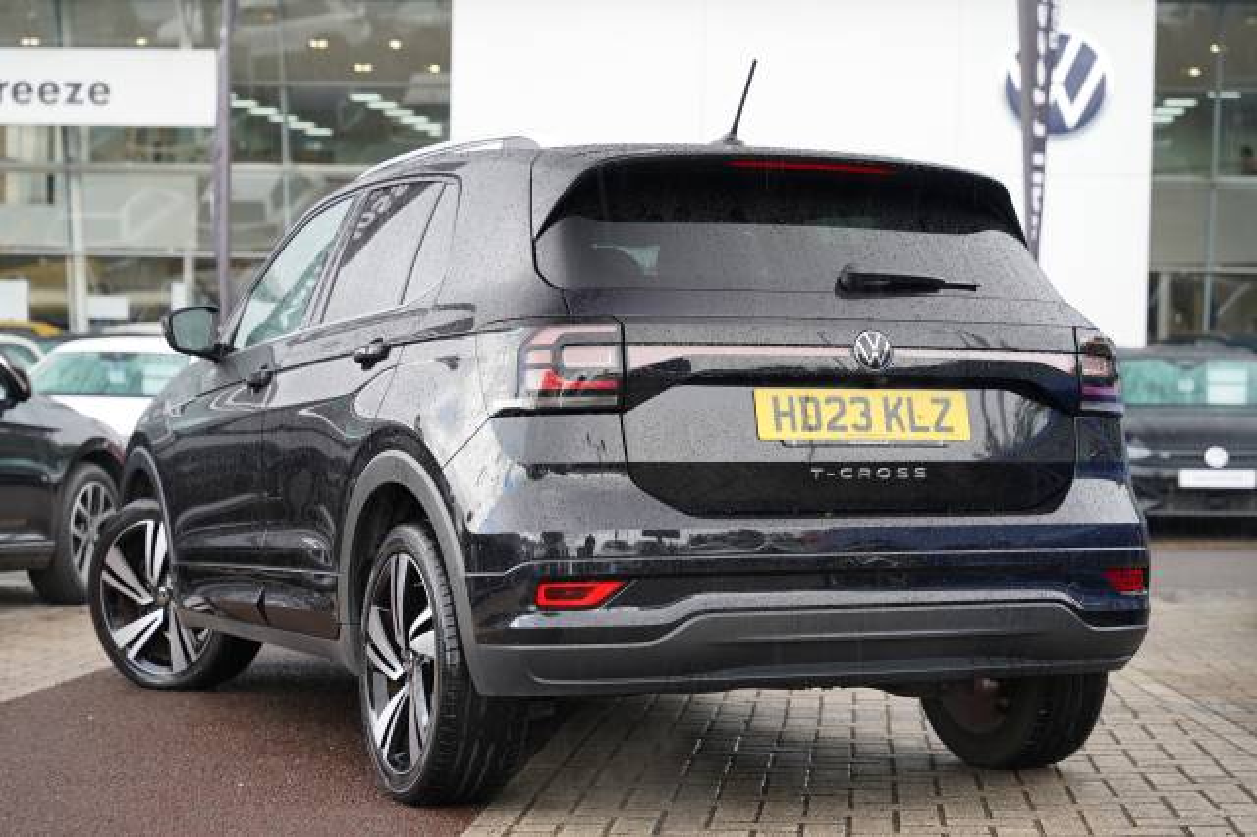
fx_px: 2328
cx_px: 628
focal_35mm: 67
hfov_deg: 30.2
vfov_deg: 20.4
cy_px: 418
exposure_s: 1/80
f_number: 4
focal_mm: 66.7
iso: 160
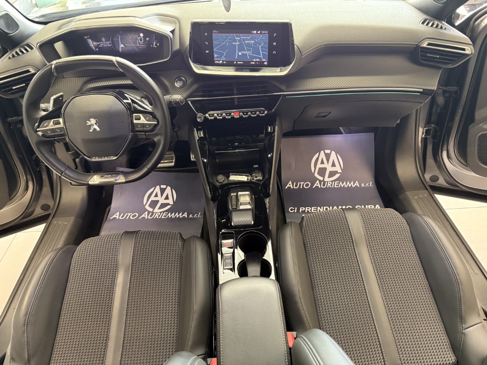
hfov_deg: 71.6
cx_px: 244
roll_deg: +4.0
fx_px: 338
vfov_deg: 56.8
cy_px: 182
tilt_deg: -41.7
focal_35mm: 24
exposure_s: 1/60
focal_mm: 6.76
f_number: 1.78
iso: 640
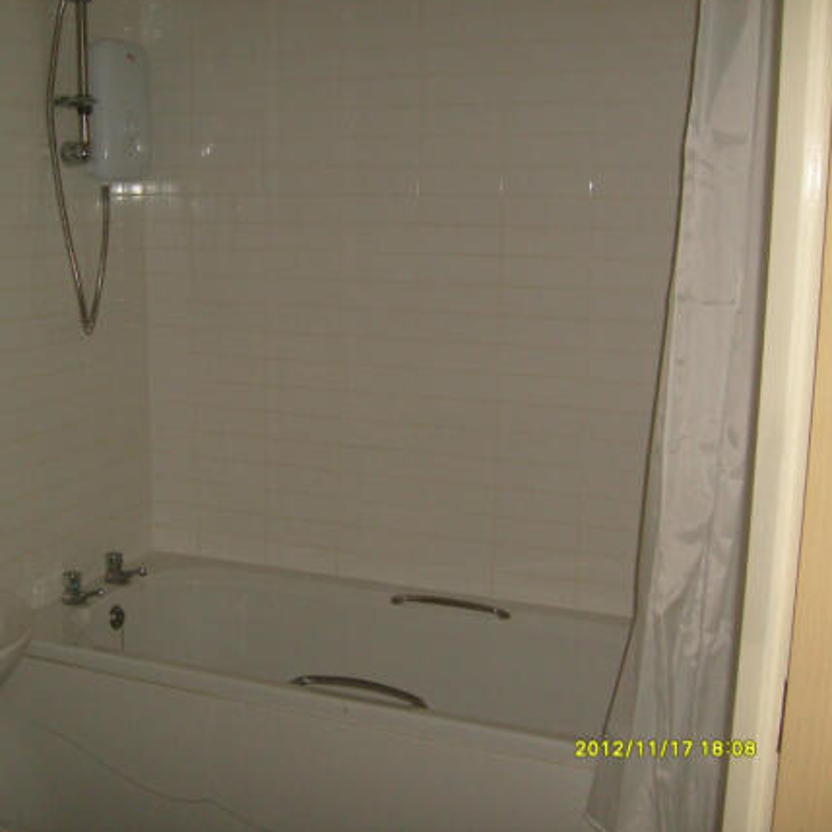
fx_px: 1142
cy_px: 412
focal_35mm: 42
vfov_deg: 40.0
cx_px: 302
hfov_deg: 39.7
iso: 100
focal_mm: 5.8
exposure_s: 1/45
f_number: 2.8
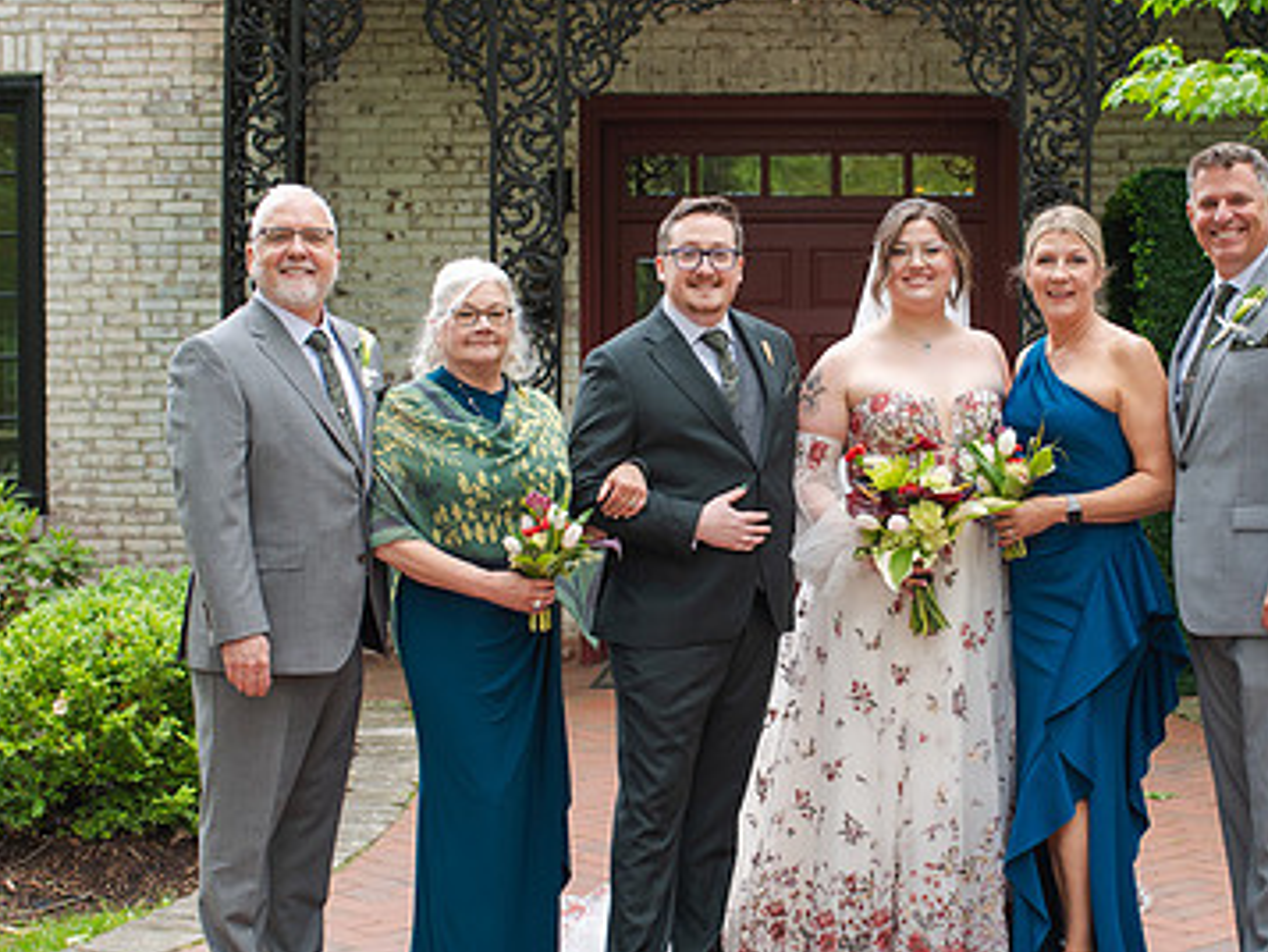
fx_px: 2455
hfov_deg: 28.8
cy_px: 521
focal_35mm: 67
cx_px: 827
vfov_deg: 21.9
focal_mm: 35
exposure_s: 1/320
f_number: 3.2
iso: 200
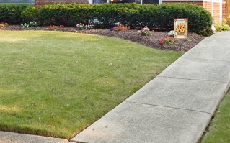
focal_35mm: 66
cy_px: -6
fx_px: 413
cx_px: 101
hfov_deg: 31.1
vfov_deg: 19.0
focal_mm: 5.6
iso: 125
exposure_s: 1/320
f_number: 3.2
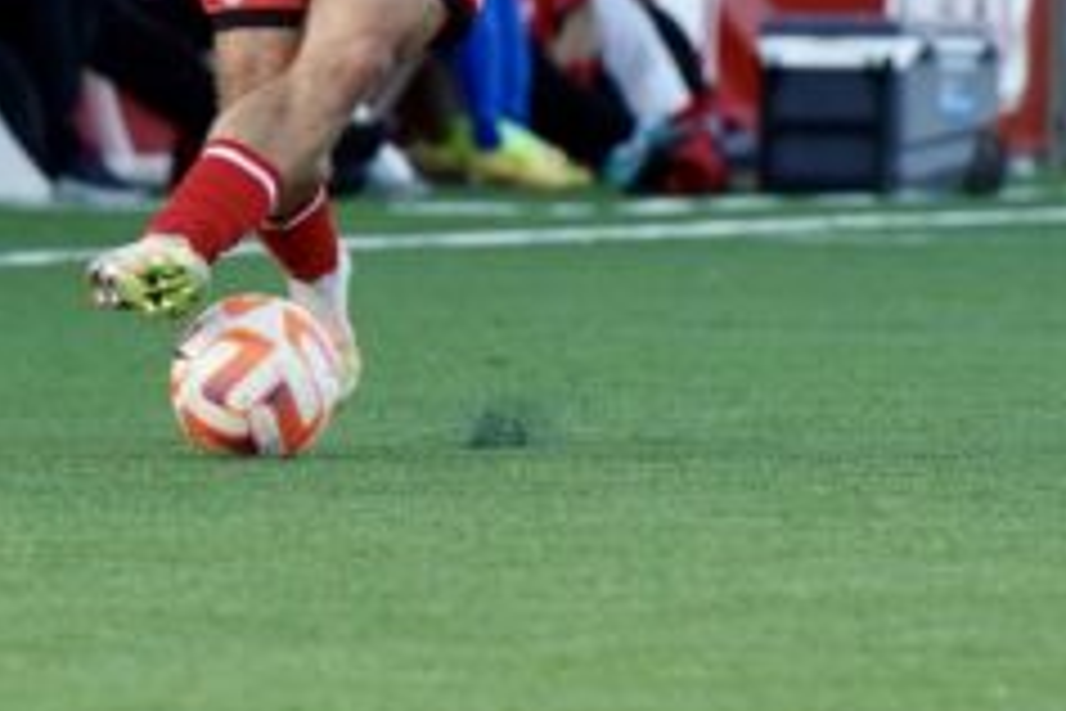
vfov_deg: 2.4
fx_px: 17262
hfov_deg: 3.5
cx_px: -225
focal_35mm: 583
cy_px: -374
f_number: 4
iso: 640
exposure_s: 1/1250
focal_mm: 180
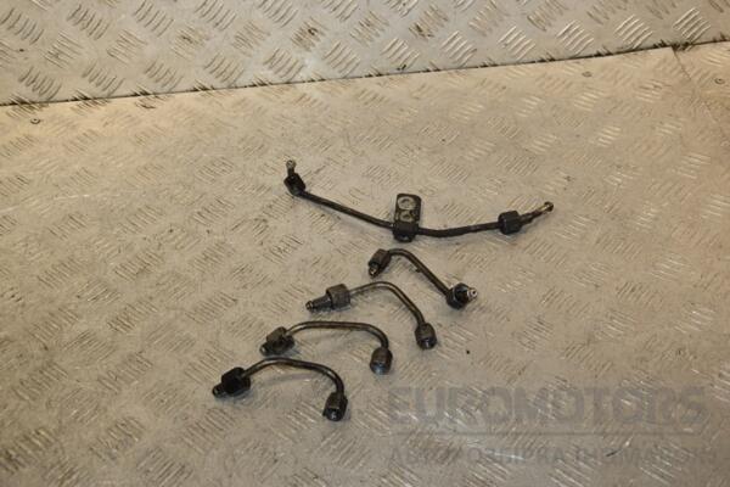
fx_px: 1034
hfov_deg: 38.9
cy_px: 244
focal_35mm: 51
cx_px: 365
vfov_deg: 26.5
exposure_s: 1/200
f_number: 6.3
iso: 800
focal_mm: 34
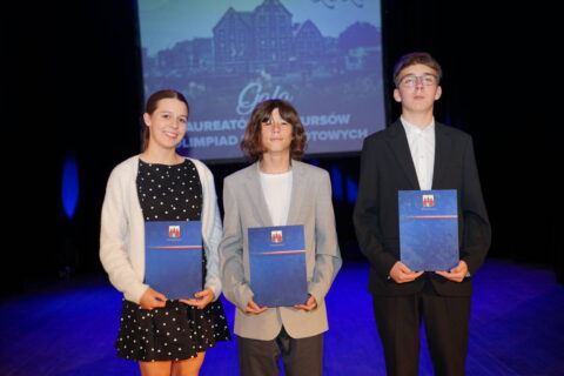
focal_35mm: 39
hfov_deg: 49.6
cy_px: 188
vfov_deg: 34.2
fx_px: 611
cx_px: 282
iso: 320
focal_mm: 39
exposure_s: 1/200
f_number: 2.8
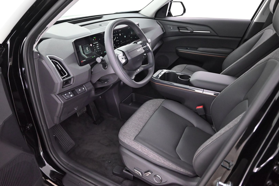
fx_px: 186
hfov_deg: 73.7
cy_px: 93
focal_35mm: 24
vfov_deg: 53.1
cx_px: 140
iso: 8000
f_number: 4
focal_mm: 24
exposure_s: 1/60
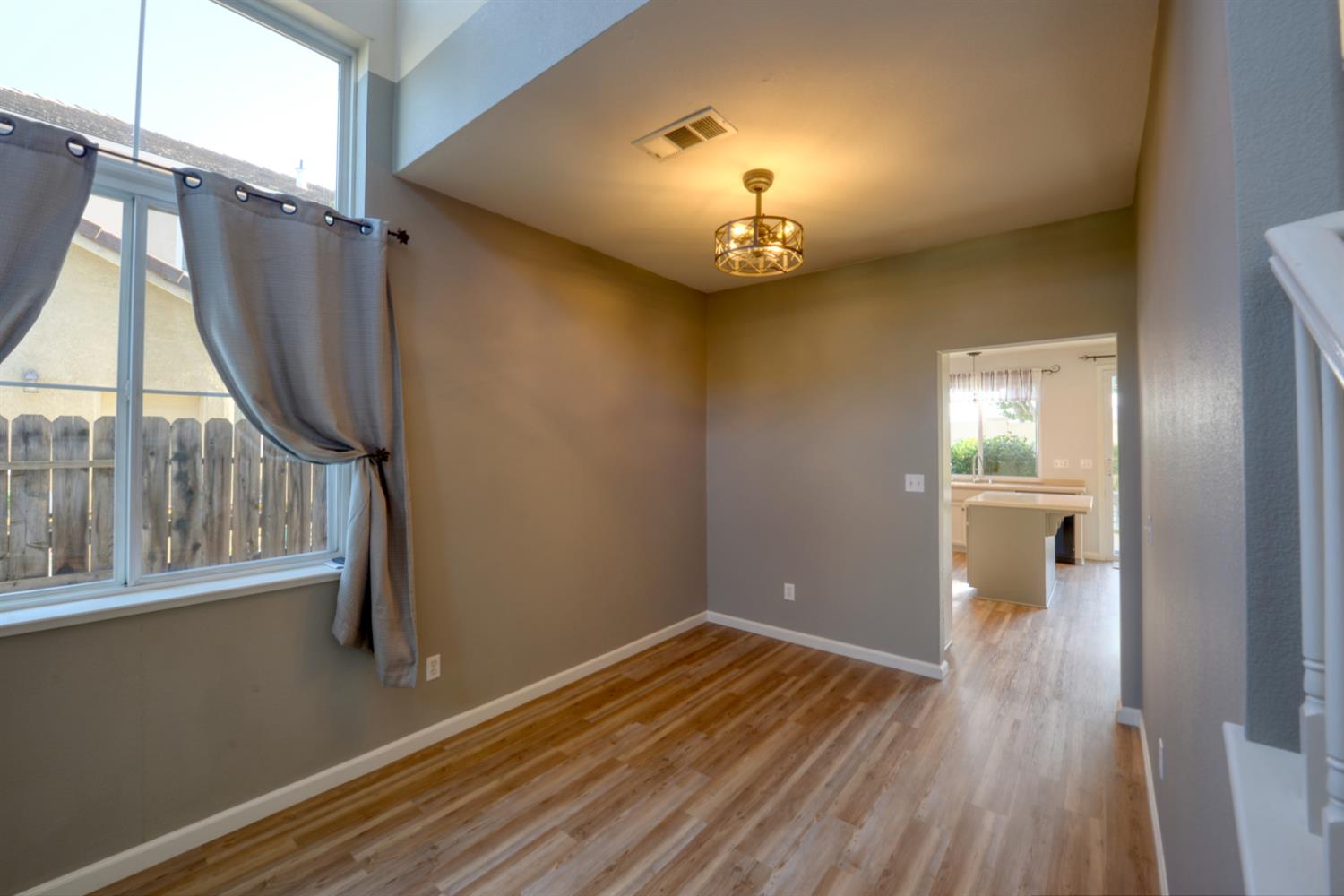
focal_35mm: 14
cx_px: 672
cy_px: 448
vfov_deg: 81.2
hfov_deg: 104.3
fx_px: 523
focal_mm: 14
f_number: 10
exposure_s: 1/15
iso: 400
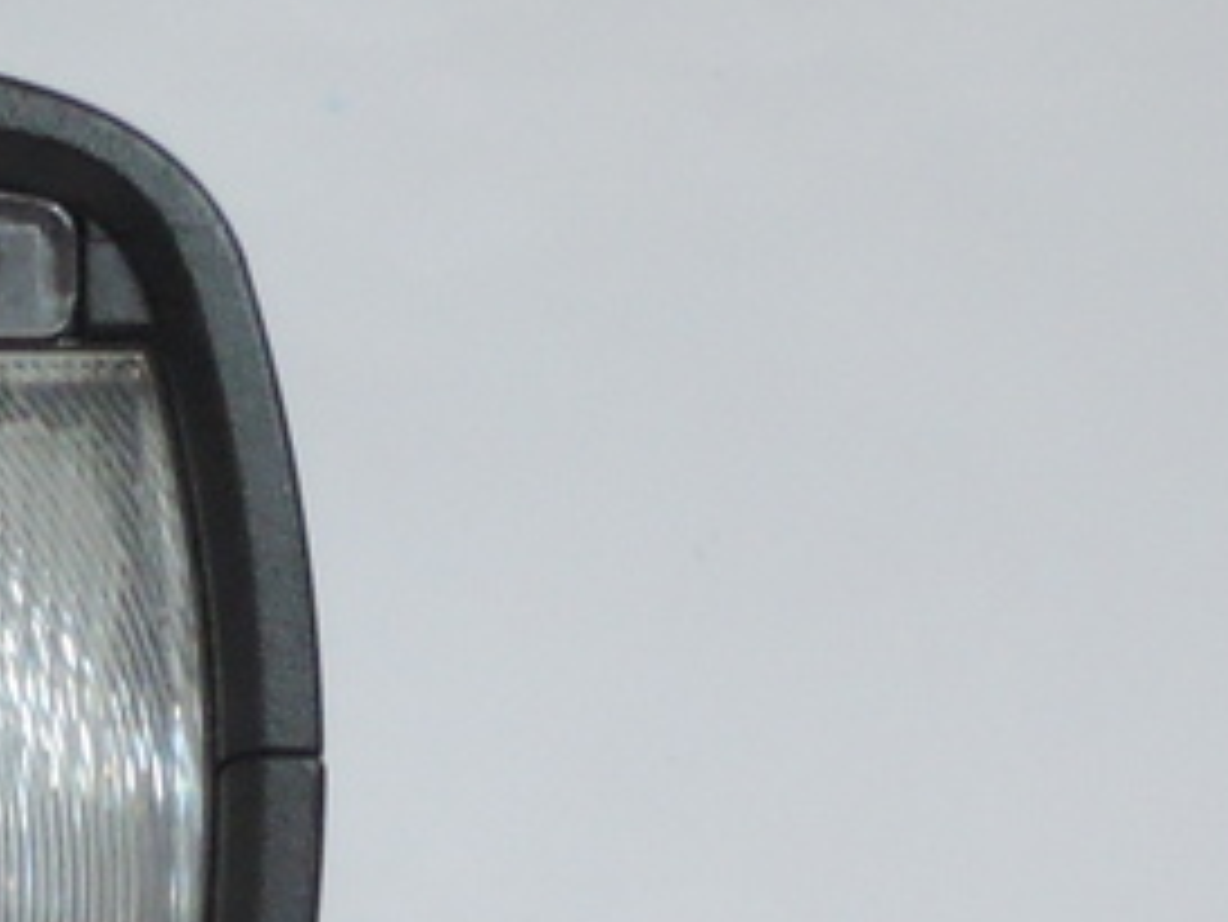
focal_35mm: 242
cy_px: 1880
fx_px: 8589
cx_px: -828
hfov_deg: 8.0
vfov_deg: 6.0
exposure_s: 1/15
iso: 800
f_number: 8
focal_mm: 11.8
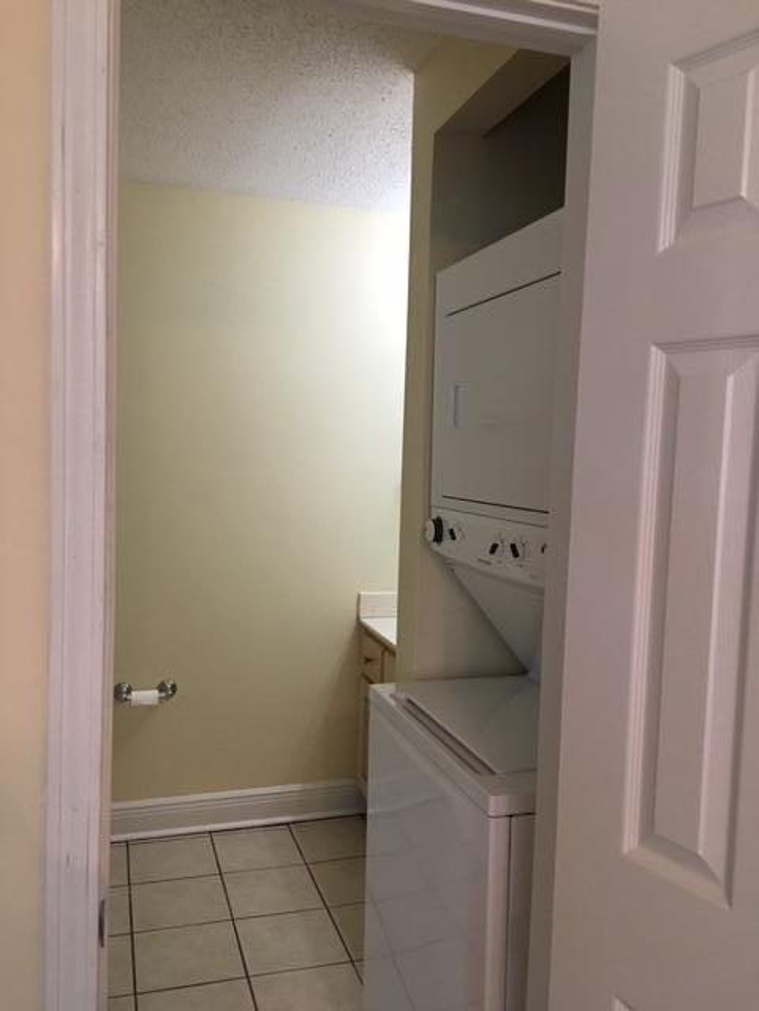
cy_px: 506
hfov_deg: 48.2
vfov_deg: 61.7
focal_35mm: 29
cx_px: 380
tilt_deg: -2.9
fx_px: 848
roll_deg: -2.1
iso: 160
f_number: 2.2
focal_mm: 4.15
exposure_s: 1/30
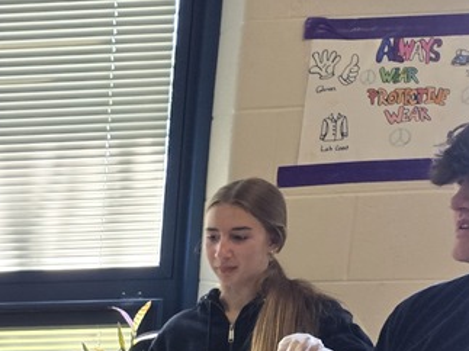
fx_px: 989
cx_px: -186
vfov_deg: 18.2
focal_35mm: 73
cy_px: 509
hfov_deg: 22.9
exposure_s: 1/120
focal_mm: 5.4
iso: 100
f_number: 1.8
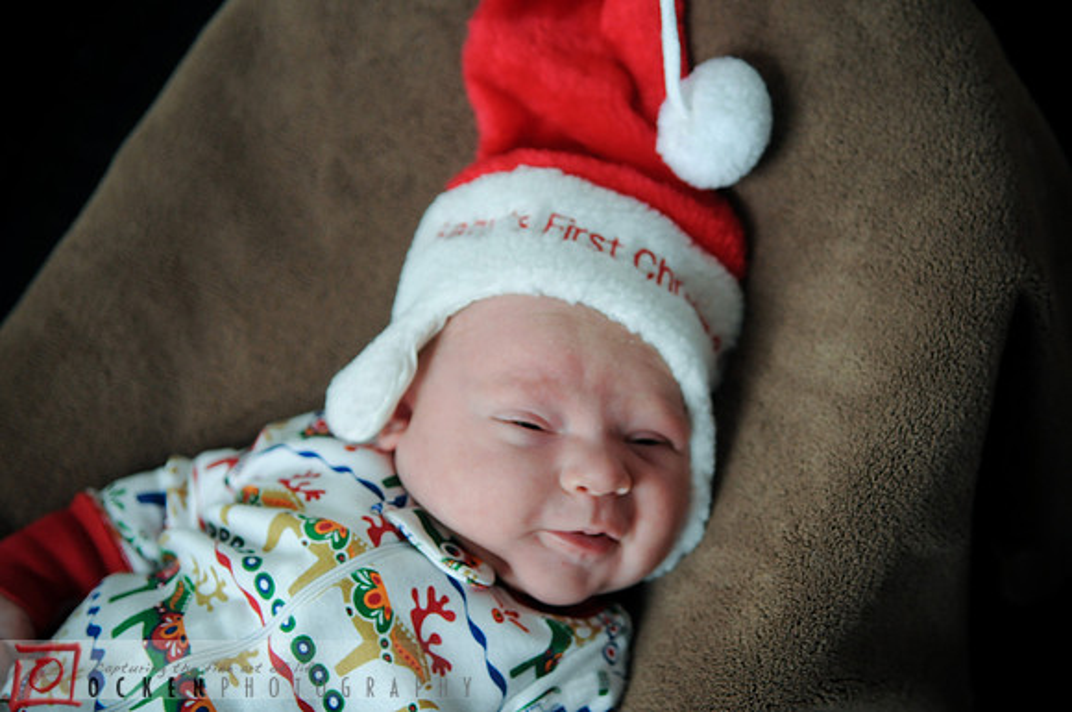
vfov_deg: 23.7
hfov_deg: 35.1
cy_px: 356
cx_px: 536
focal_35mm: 57
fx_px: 1695
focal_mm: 38
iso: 800
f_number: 2.8
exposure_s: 1/40
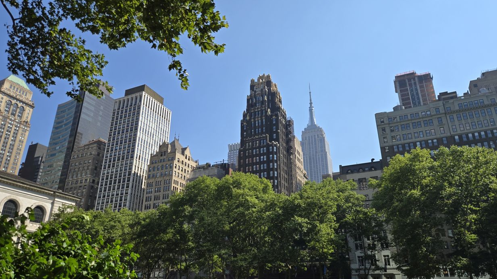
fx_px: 343
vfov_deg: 44.3
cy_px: 152
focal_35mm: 26
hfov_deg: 71.9
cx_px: 252
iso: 40
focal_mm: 5.4
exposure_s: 1/2921
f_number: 1.8
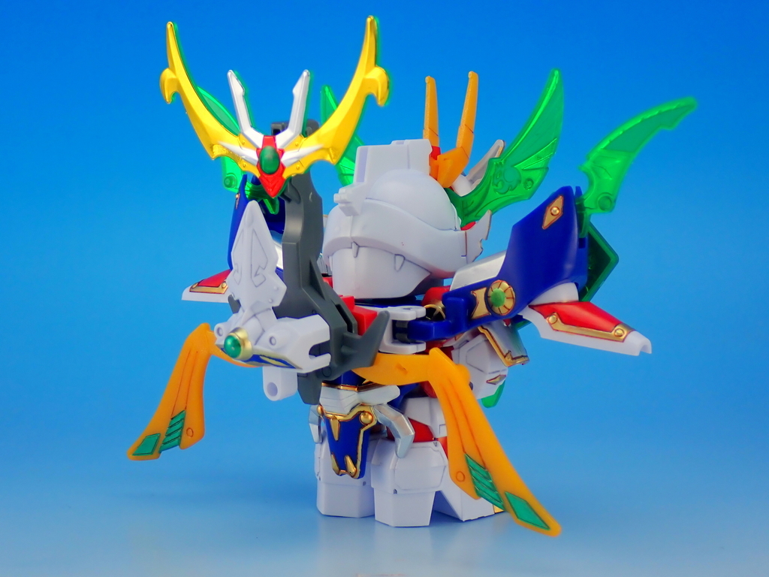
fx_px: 1711
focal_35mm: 77
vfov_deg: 19.1
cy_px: 288
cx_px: 384
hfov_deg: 25.3
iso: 100
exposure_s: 1/30
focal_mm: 13.65
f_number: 4.1
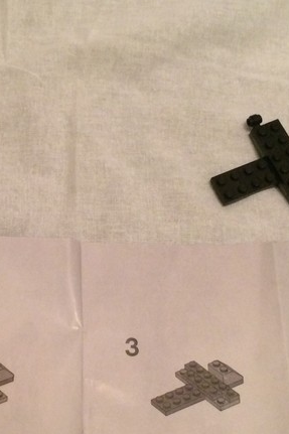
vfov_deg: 31.8
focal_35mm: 63
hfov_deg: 21.3
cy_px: 259
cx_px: 62
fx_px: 759
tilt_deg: -67.7
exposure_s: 1/17
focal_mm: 4.15
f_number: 2.2
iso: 320
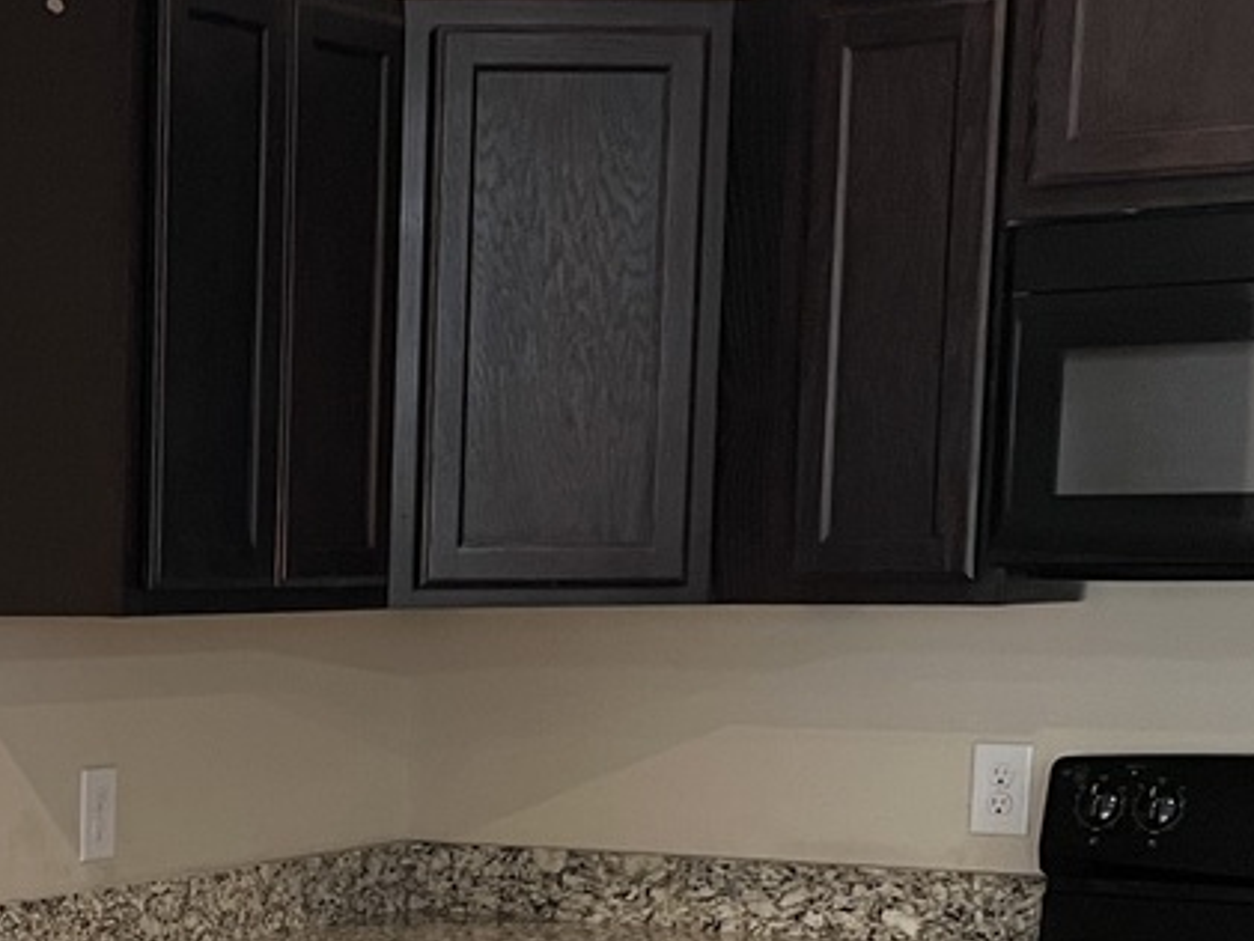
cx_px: -203
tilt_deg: -9.8
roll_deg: -0.2
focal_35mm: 89
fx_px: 3225
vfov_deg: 15.9
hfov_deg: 20.7
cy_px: 1155
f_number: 1.6
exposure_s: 1/60
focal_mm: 5.1
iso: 125
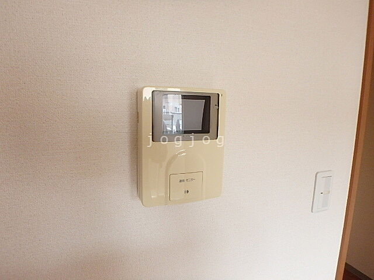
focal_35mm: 21
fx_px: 227
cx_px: 187
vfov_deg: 63.4
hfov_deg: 79.0
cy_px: 140
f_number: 3.5
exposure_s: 1/30
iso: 400
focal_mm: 3.7
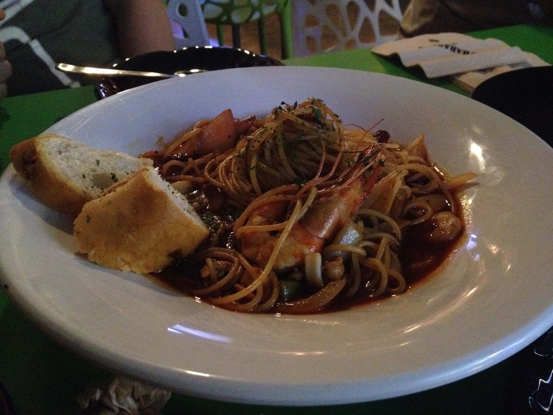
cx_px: 276
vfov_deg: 40.7
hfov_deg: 52.6
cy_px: 208
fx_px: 559
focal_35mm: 35
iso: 800
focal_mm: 4.28
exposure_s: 1/15
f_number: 2.4
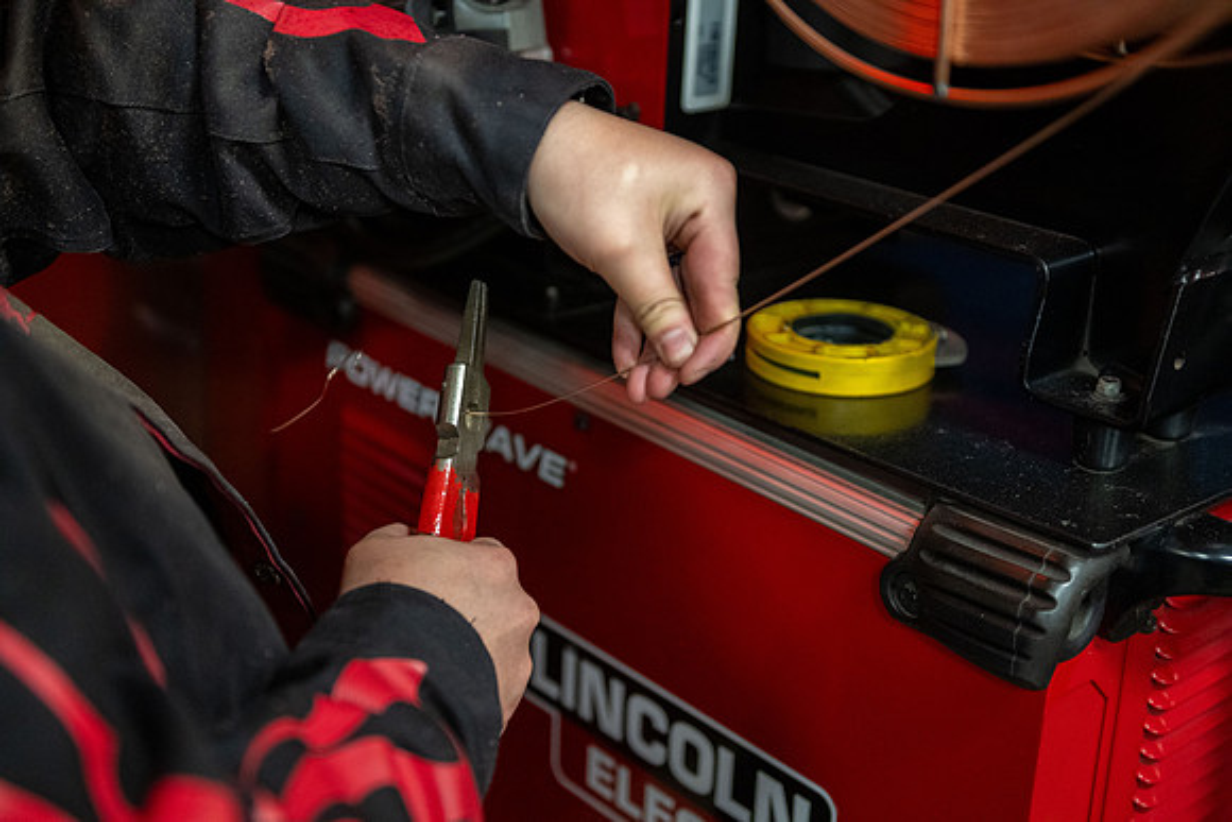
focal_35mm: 50
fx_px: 1711
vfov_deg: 27.0
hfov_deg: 39.6
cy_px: 411
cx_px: 616
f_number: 2.8
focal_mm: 50
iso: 2500
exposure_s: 1/320
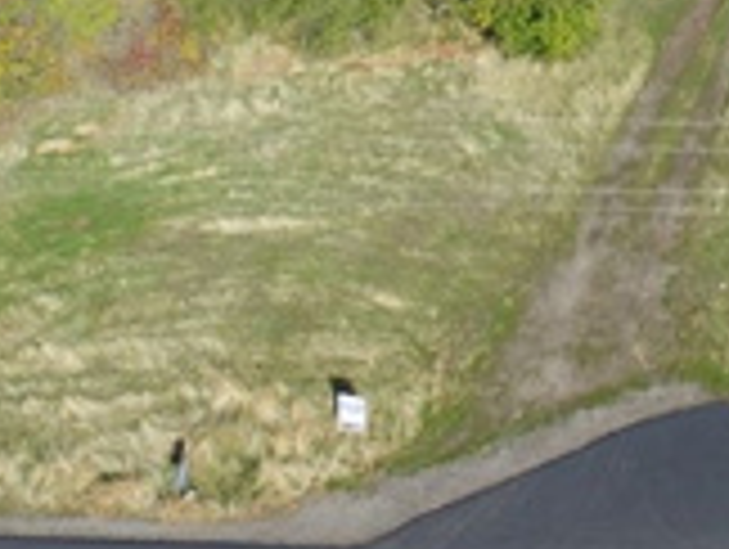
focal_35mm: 79
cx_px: 612
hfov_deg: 24.2
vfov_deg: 17.7
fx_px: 1666
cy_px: -140
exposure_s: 1/899
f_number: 2.8
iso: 100
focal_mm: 3.61
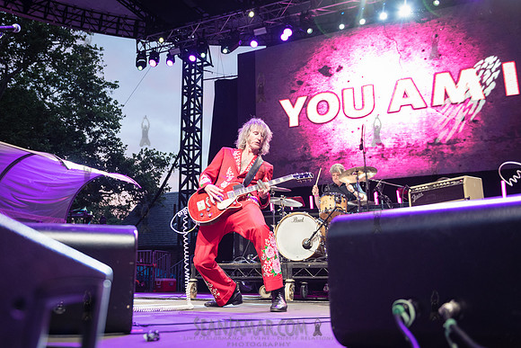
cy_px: 156
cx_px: 216
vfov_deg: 36.2
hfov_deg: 52.1
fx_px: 530
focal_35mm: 37
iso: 1600
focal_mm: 31
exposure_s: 1/200
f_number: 3.2
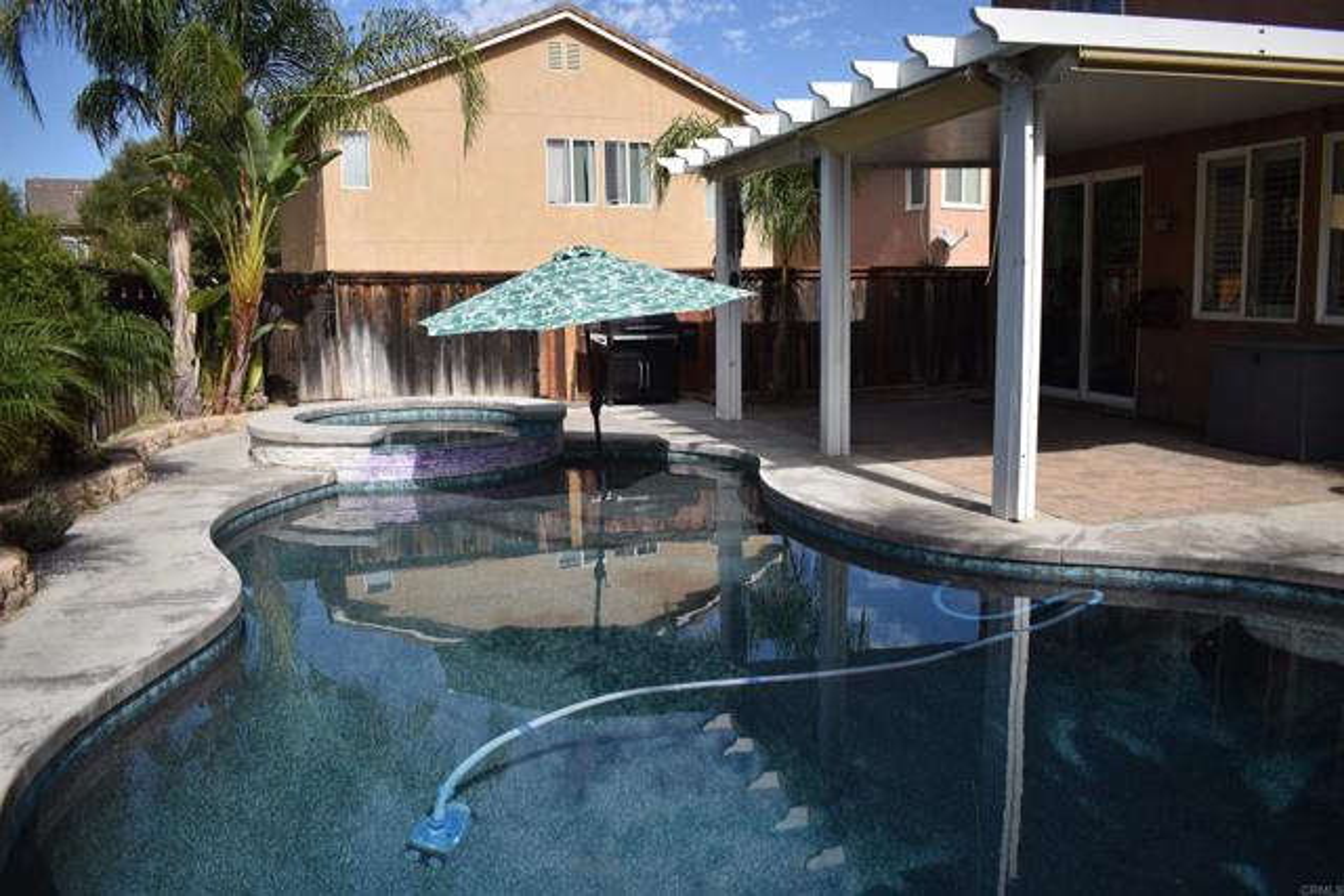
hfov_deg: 67.4
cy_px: 448
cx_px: 672
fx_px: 1008
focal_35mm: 27
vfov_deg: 48.0
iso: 280
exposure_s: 1/3200
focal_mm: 18
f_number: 4
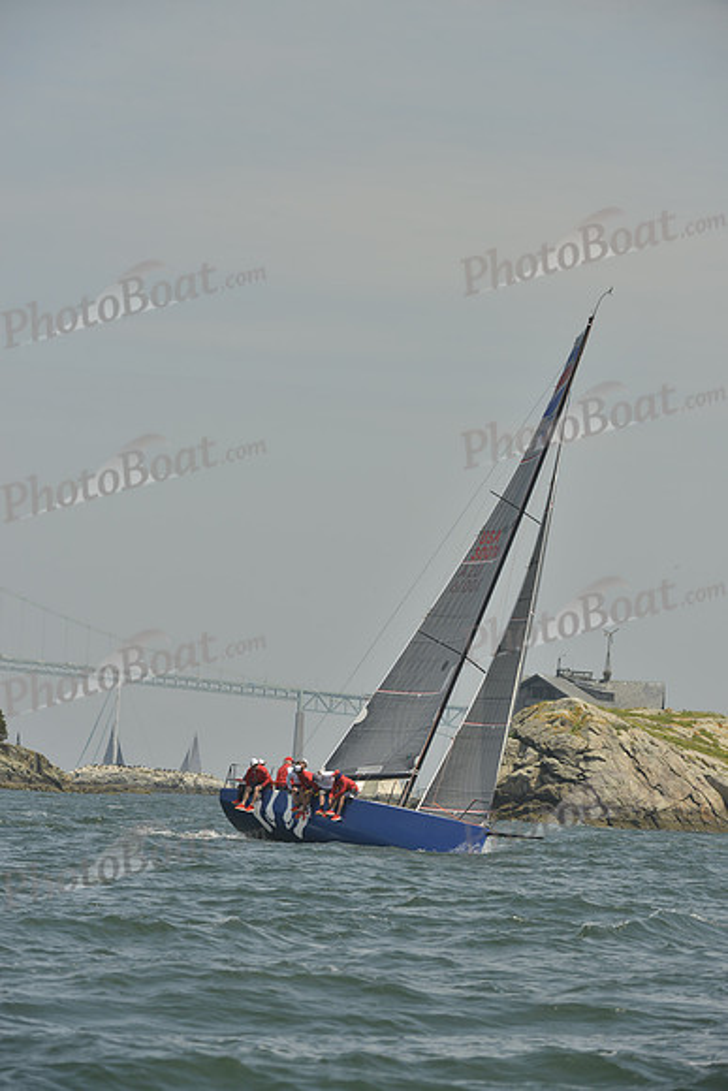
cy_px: 546
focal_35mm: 200
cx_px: 364
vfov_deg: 10.3
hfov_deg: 6.9
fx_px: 6063
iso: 280
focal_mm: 200
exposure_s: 1/1000
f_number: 9
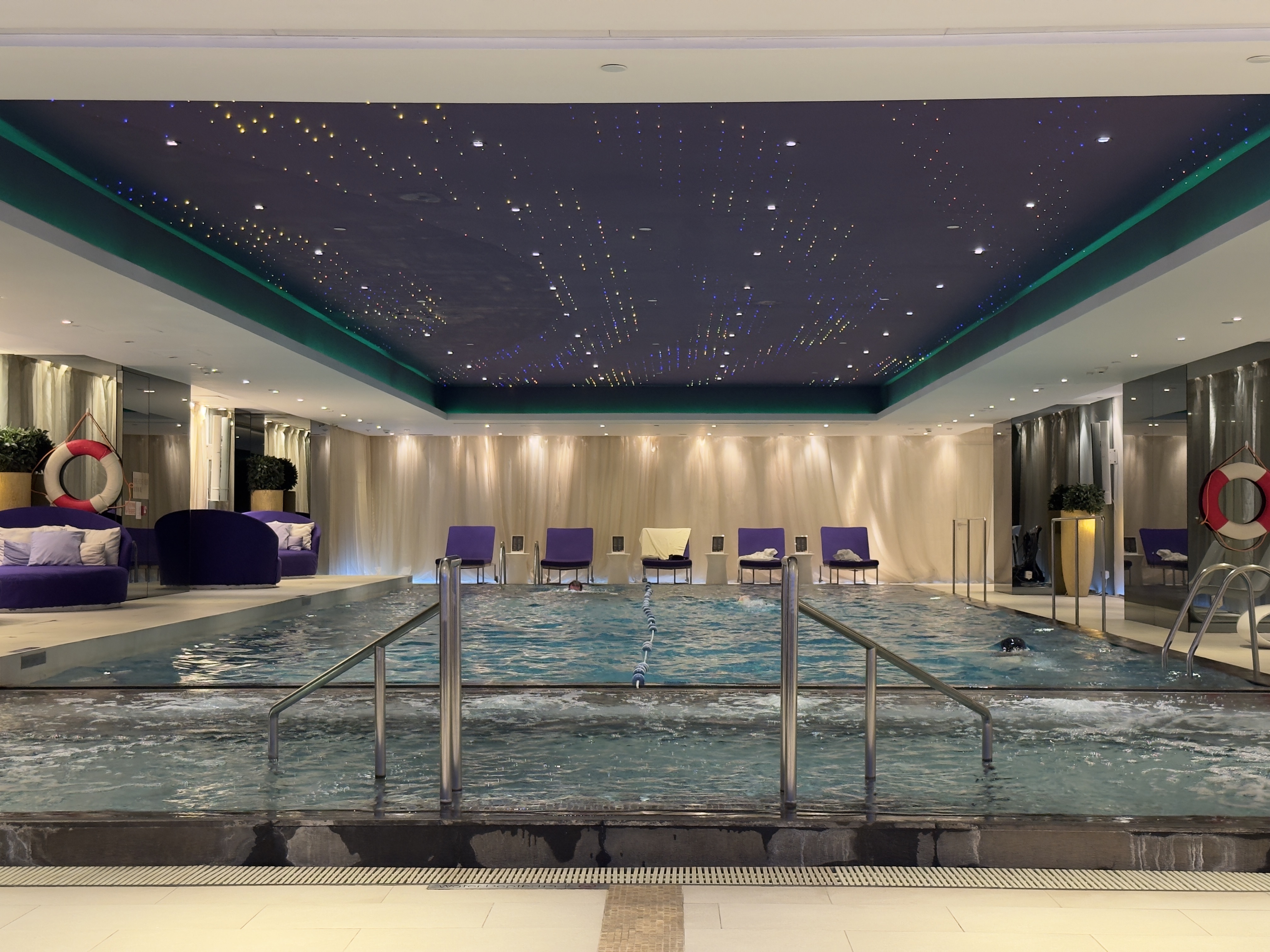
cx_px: 635
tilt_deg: +2.2
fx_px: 1761
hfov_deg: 39.7
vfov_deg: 30.3
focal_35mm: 48
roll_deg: -0.1
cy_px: 476
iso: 320
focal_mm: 6.76
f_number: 1.78
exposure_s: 1/33
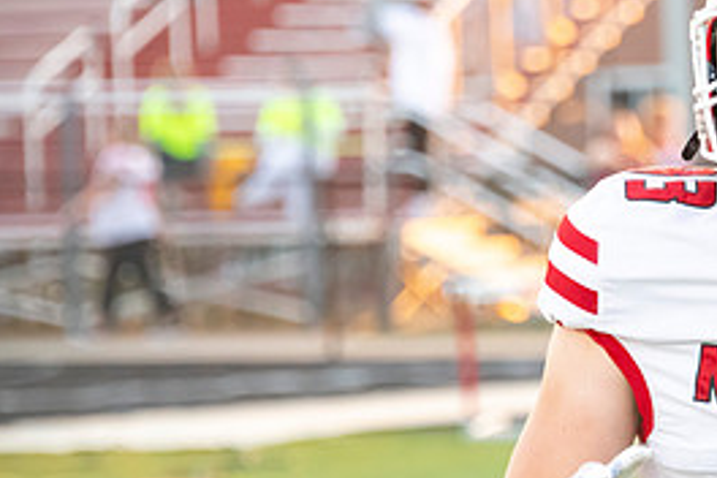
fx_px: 8325
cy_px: 287
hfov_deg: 4.9
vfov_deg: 3.3
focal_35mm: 418
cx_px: 671
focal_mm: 190
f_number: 5.6
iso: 4000
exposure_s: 1/800
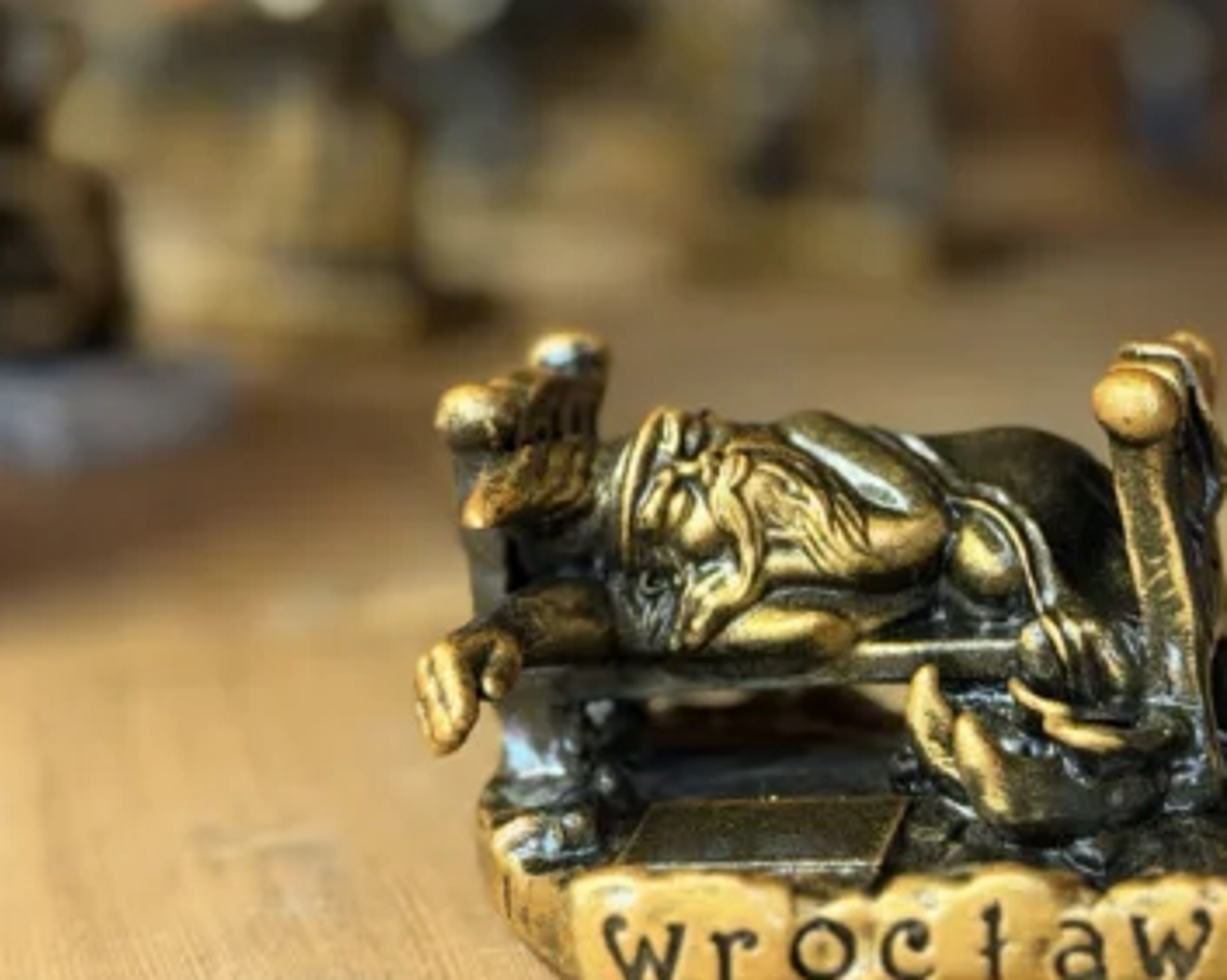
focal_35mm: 85
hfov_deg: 22.3
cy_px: 320
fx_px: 3085
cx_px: 883
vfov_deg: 18.0
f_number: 1.78
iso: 500
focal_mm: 6.76
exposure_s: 1/25
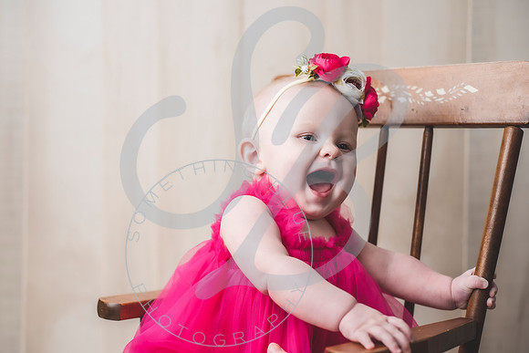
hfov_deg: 38.6
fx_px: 755
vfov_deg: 26.3
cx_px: 260
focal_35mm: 51
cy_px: 176
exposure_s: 1/200
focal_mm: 50
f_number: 2.8
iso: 200
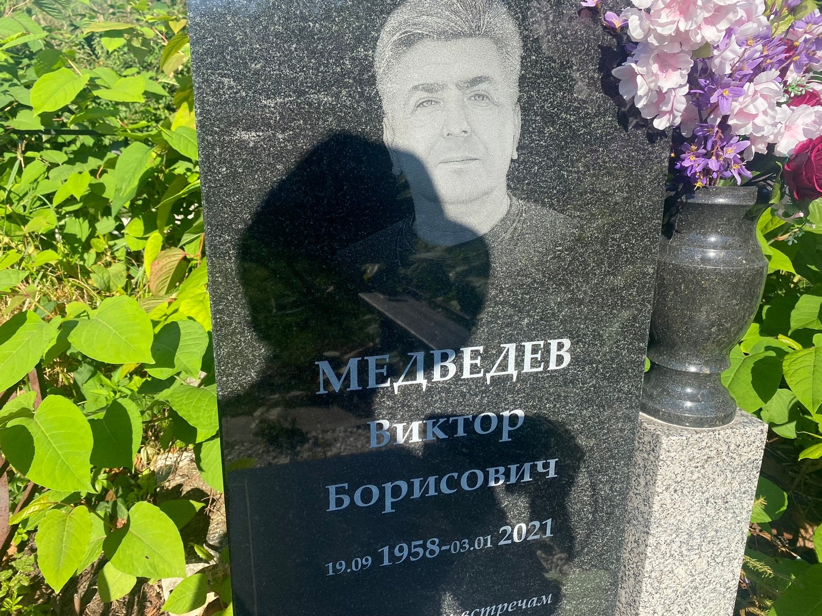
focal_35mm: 26
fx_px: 617
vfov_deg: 53.1
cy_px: 308
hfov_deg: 67.3
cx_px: 411
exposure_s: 1/2105
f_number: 1.8
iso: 32
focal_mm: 4.25
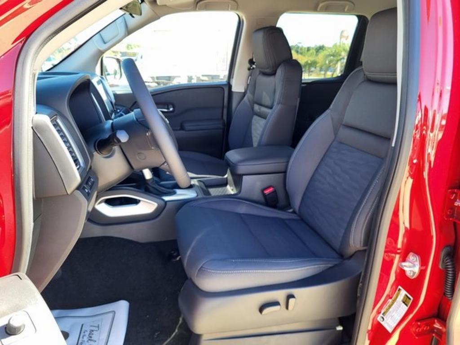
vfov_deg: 53.1
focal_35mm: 26
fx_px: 346
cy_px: 172
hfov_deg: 67.3
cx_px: 230
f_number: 1.8
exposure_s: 1/100
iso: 50
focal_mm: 5.4
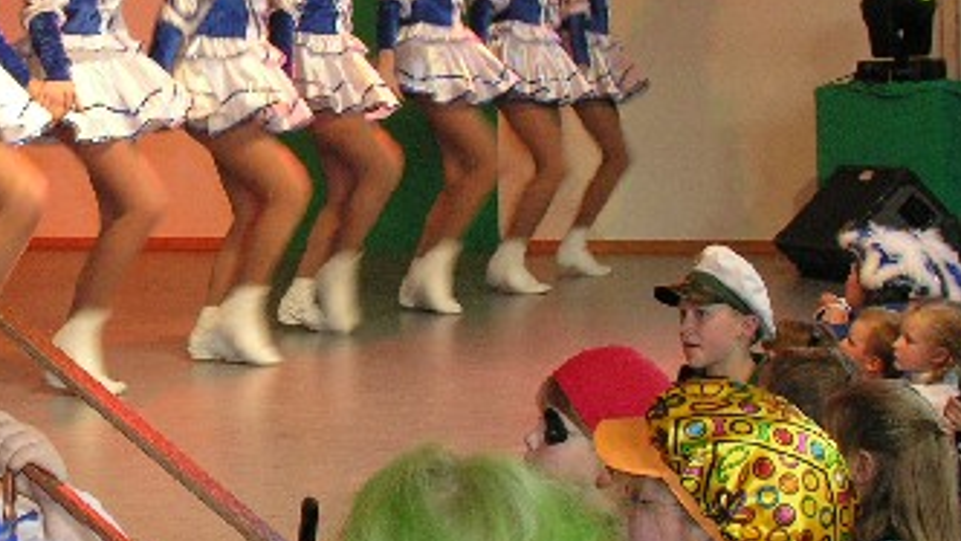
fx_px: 2345
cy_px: 179
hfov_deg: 22.5
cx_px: 75
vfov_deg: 13.1
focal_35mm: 92
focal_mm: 8.9
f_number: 4
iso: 200
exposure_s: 1/30
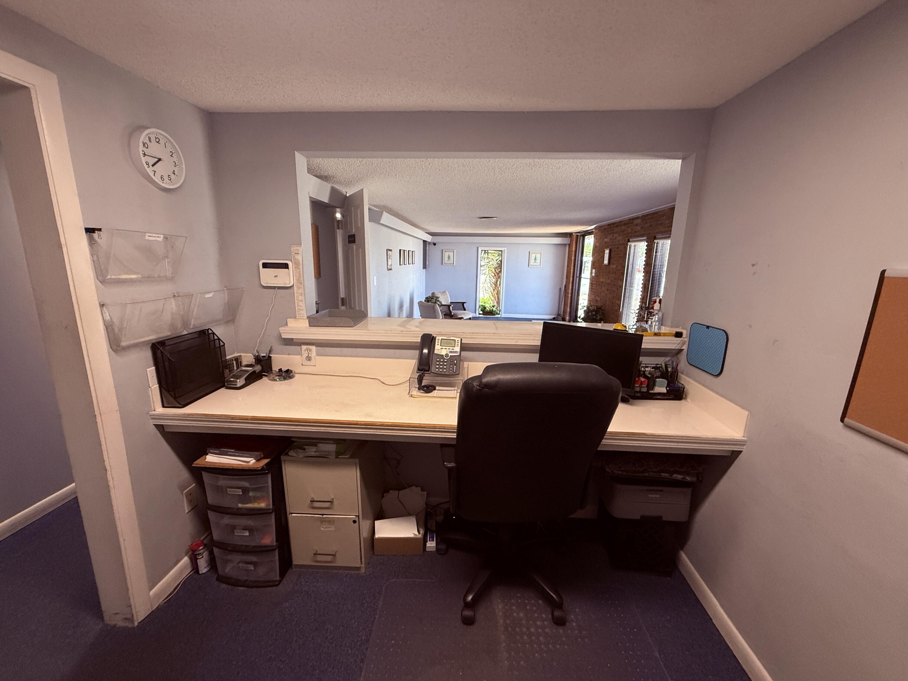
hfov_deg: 102.1
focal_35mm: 14
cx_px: 454
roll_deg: -1.2
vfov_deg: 85.7
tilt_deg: -11.4
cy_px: 340
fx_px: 367
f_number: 2.2
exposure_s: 1/120
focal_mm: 2.22
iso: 320
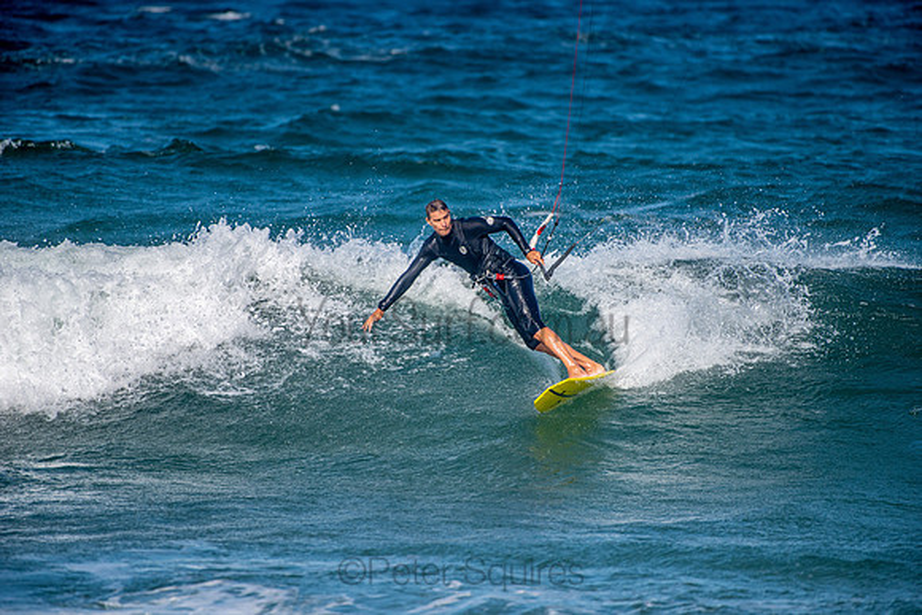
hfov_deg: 4.1
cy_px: 308
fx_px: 12808
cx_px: 461
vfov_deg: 2.8
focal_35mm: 500
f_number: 5.6
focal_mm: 500
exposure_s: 1/4000
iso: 200
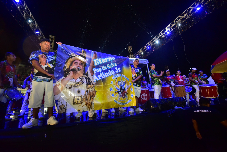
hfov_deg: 100.4
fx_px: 95
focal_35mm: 15
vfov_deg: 77.3
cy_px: 76
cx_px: 114
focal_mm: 15
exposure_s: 1/200
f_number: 2.8
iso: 2500
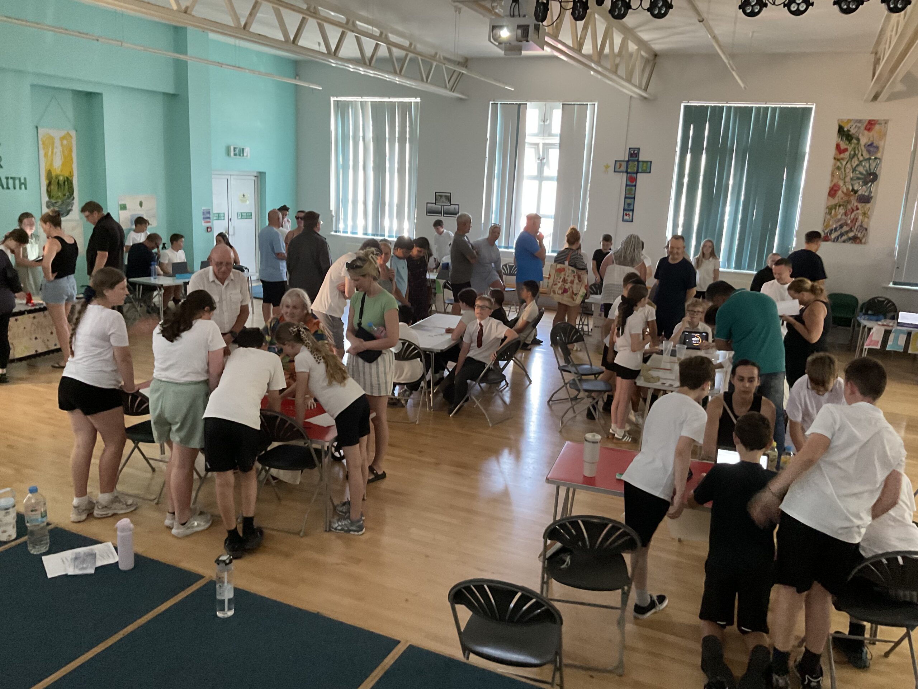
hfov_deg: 61.7
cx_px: 459
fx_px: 769
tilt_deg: -12.6
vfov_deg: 48.2
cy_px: 344
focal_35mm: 29
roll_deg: -3.7
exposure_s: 1/30
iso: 400
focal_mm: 3
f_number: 1.8
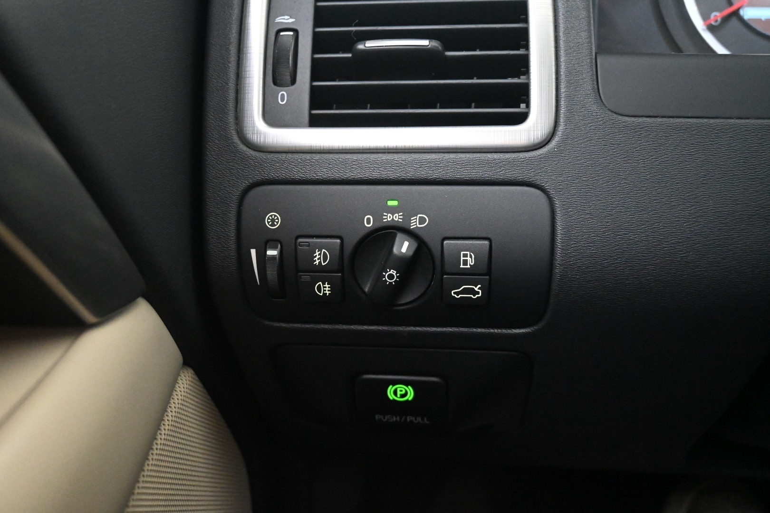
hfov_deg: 58.3
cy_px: 256
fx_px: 690
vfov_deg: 40.8
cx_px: 385
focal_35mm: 32
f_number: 4
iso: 7200
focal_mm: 21.5
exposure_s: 1/30
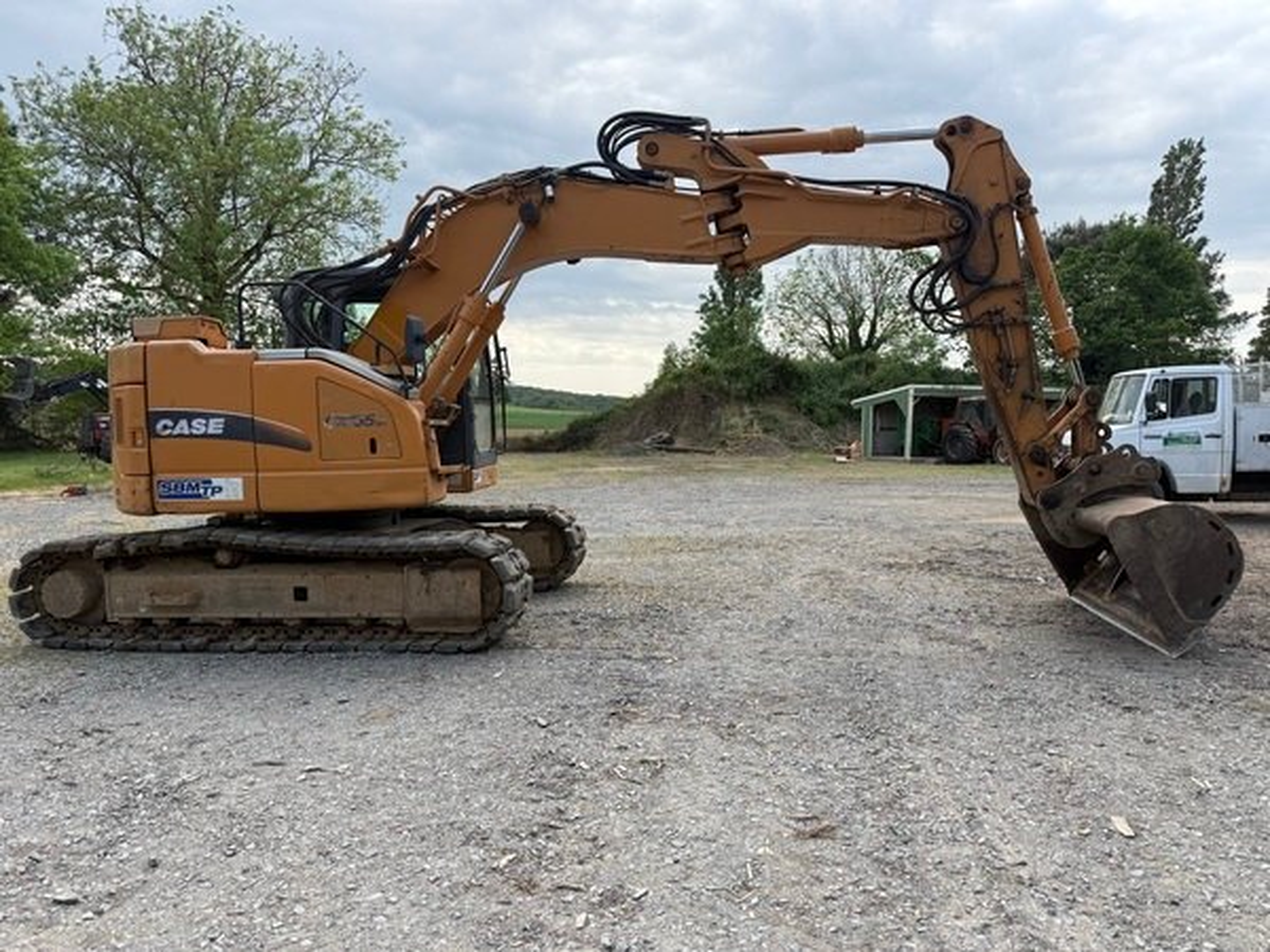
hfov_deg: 71.6
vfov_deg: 56.8
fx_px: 881
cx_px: 635
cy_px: 476
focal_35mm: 24
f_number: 1.78
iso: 80
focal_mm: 6.76
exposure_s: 1/1949
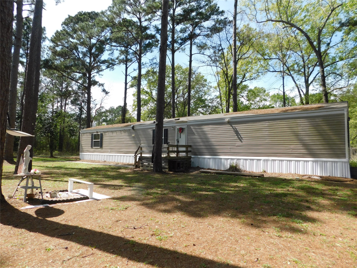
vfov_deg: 58.9
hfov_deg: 73.9
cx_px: 178
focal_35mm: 23
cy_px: 134
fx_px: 237
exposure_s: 1/800
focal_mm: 4
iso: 125
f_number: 3
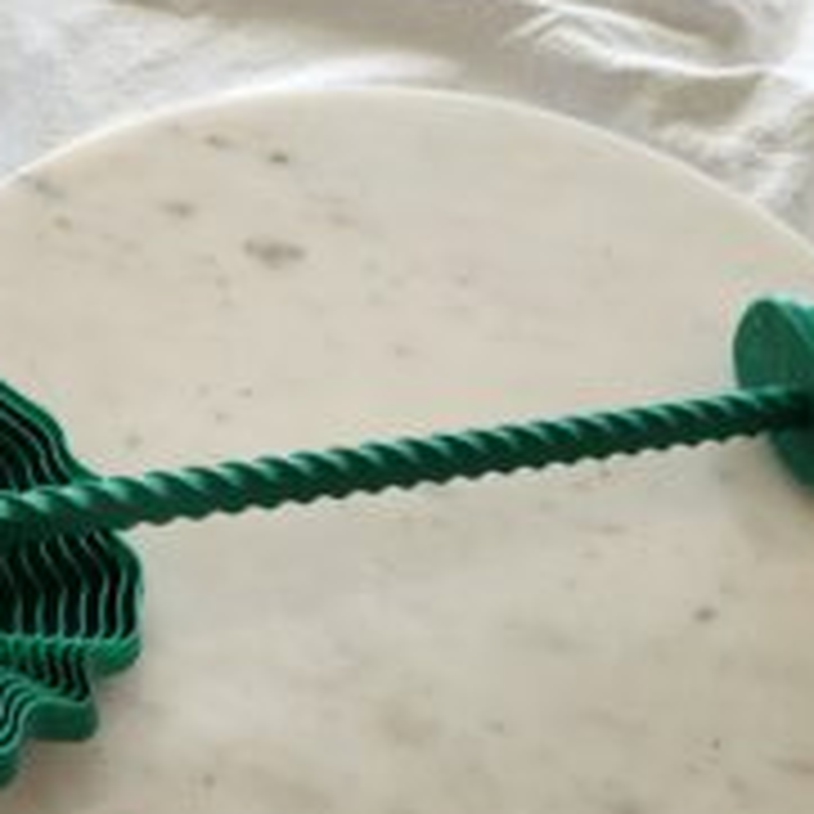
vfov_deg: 37.4
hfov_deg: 37.4
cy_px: 477
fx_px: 1197
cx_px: 324
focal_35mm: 45
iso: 160
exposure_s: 1/120
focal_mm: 5.4
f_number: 1.8
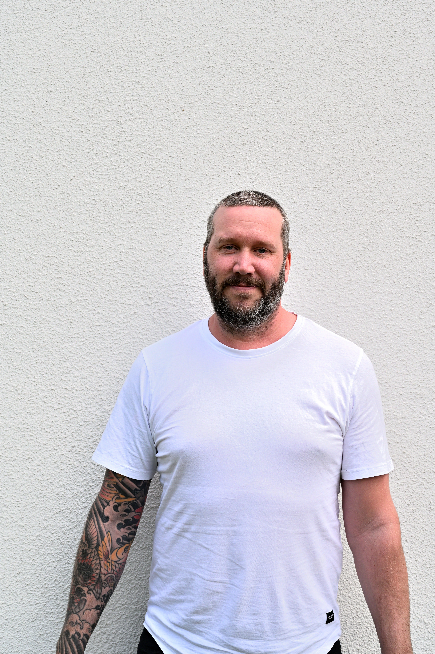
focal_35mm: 49
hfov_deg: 27.5
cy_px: 327
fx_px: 889
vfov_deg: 40.4
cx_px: 218
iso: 200
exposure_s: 1/200
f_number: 7.1
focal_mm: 49
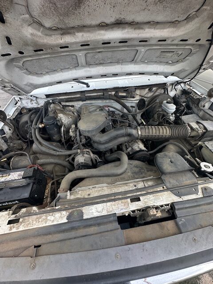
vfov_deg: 102.1
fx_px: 115
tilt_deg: -45.3
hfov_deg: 85.7
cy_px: 142
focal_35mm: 14
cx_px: 106
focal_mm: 2.22
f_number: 2.2
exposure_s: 1/99
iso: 64
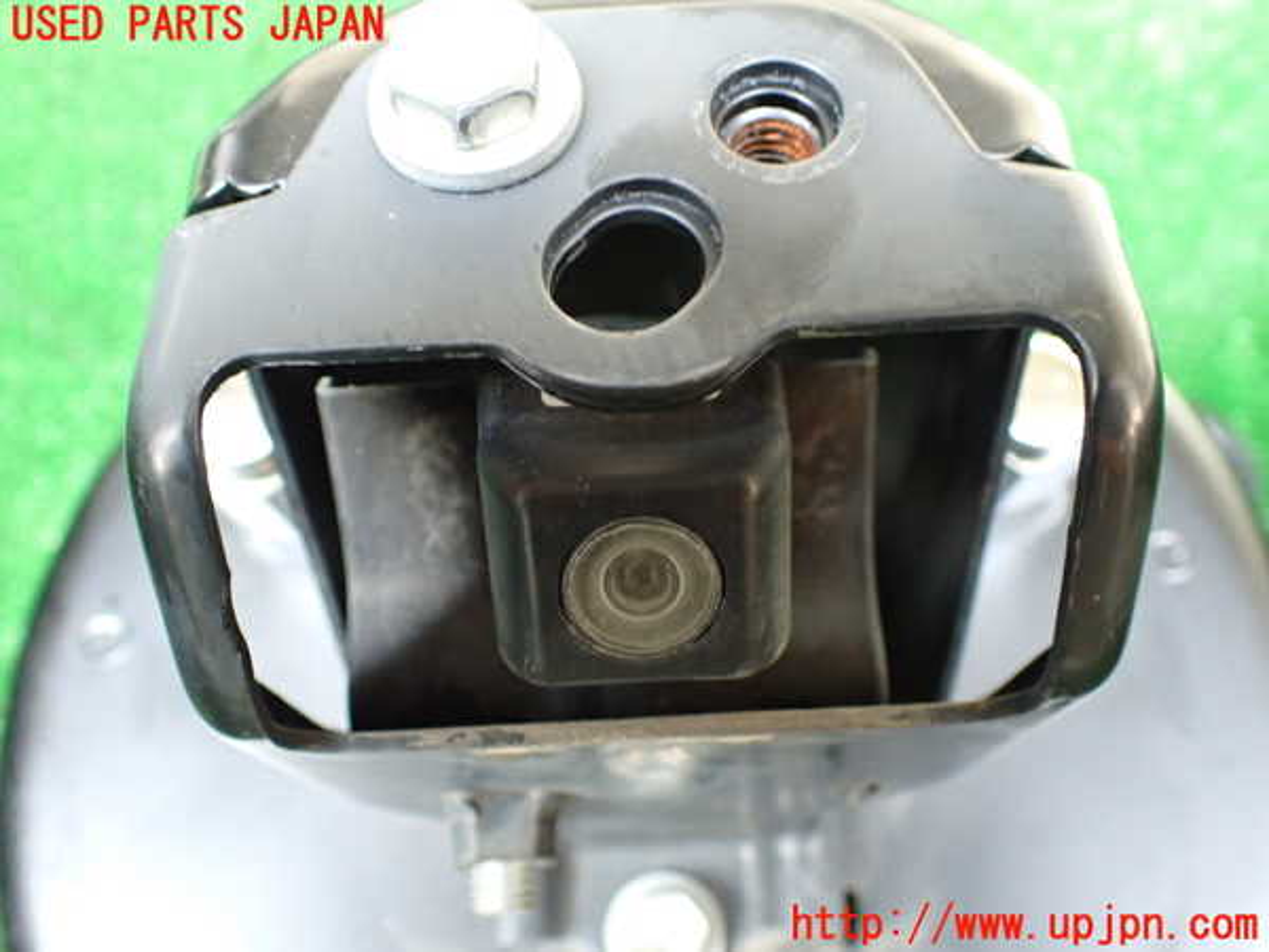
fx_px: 1100
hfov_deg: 60.0
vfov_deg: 46.8
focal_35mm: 30
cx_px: 634
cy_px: 476
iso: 800
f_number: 2.3
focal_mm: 5.4
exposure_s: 1/30
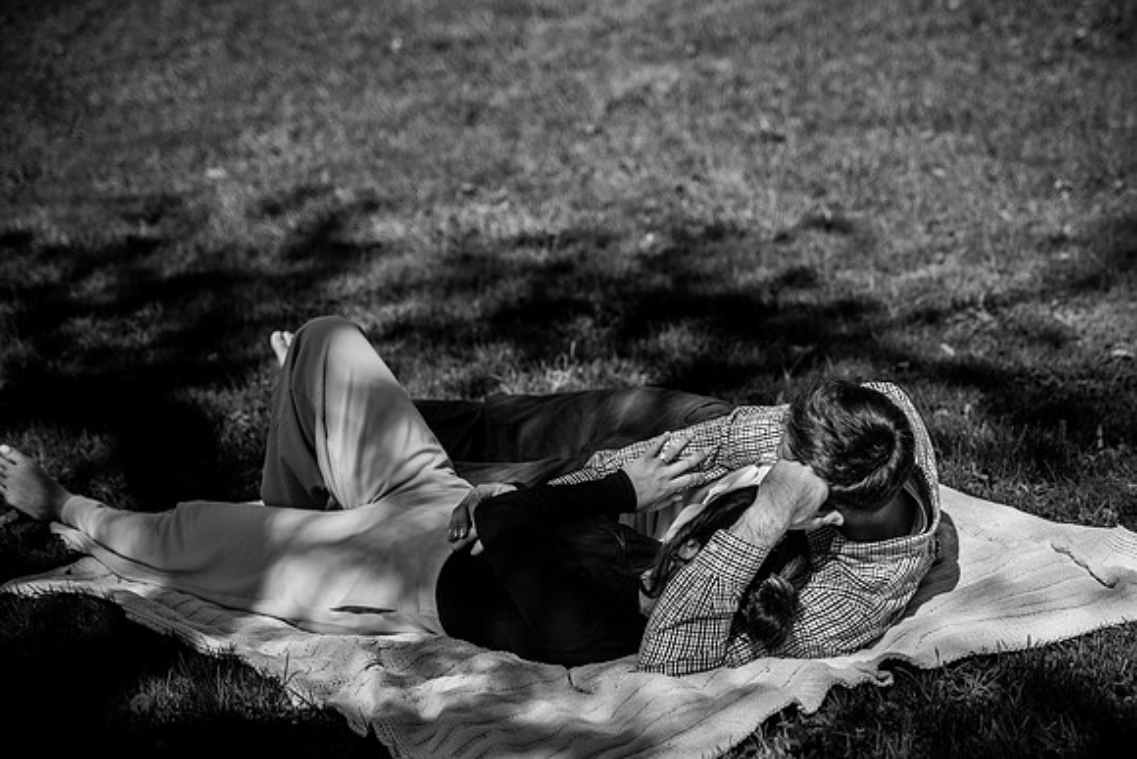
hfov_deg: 23.7
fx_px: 2709
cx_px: 697
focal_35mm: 86
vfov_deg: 15.9
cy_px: 453
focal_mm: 70
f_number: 2.8
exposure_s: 1/4000
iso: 110
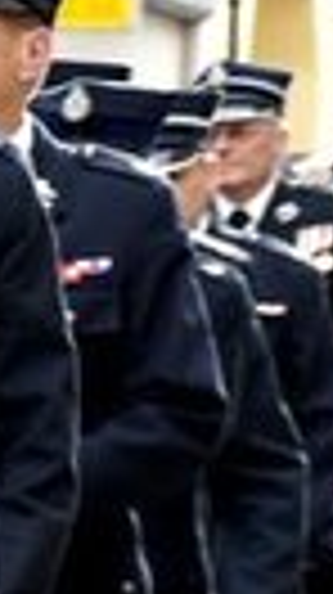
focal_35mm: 310
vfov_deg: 7.0
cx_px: -1017
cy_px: 356
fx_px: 4879
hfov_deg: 3.7
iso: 100
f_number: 3.5
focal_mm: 40
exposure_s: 1/80
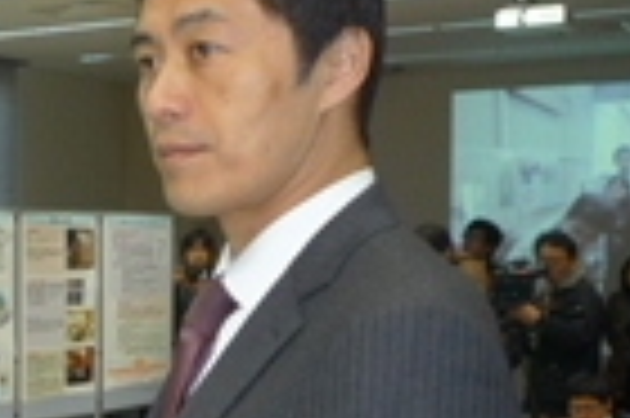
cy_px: 360
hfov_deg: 20.3
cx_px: -256
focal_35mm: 89
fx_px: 1556
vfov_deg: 15.2
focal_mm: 5.3
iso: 160
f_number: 3.4
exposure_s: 1/30
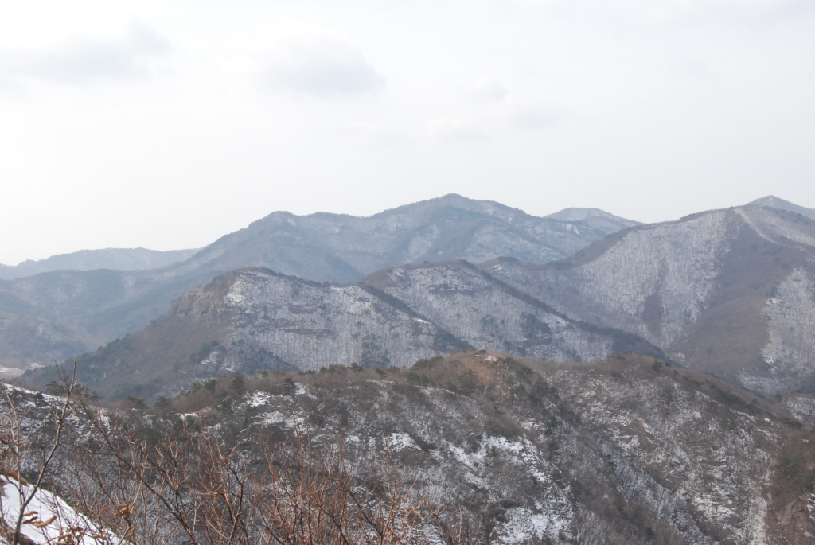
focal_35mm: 52
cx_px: 408
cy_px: 272
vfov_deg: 25.8
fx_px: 1190
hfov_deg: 37.8
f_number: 13
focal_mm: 35
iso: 800
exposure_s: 1/640
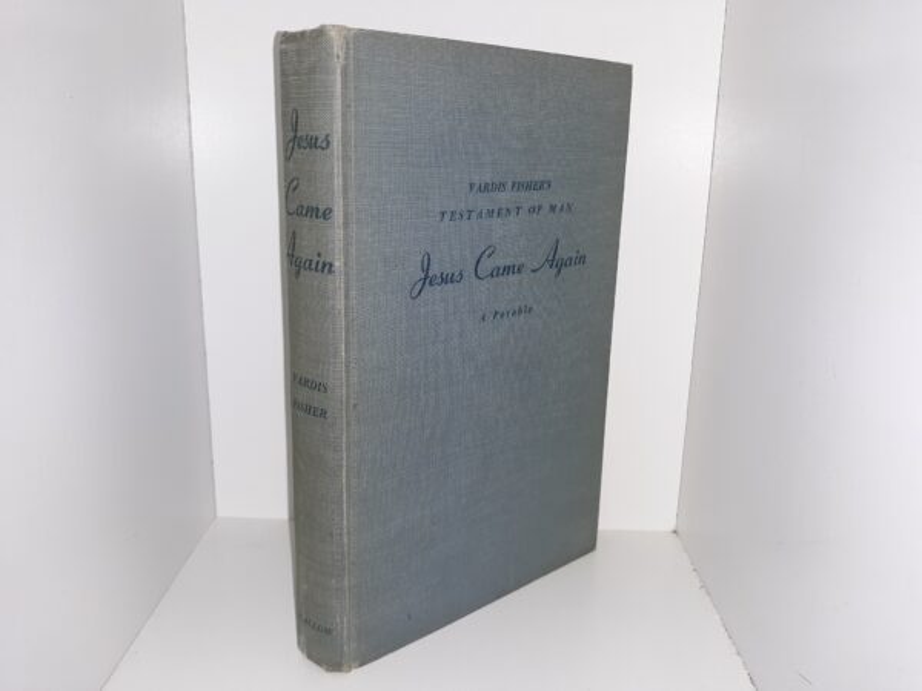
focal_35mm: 28
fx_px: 746
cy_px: 346
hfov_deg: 63.4
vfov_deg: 49.7
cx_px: 461
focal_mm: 3.7
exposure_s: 1/120
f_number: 1.7
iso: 50
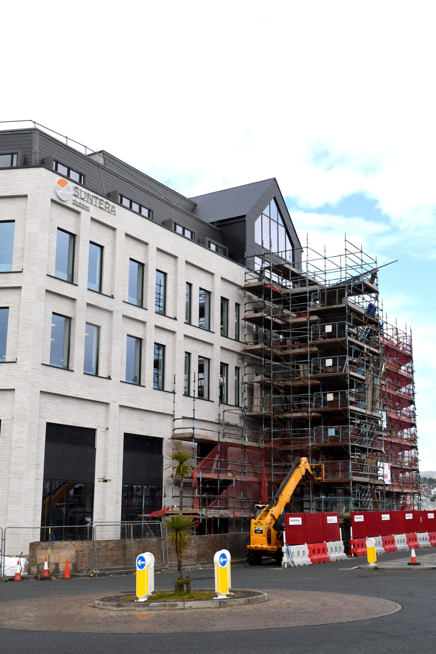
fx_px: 790
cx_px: 218
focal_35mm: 44
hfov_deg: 30.8
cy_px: 327
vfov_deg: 45.0
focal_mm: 29
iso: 800
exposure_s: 1/640
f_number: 13
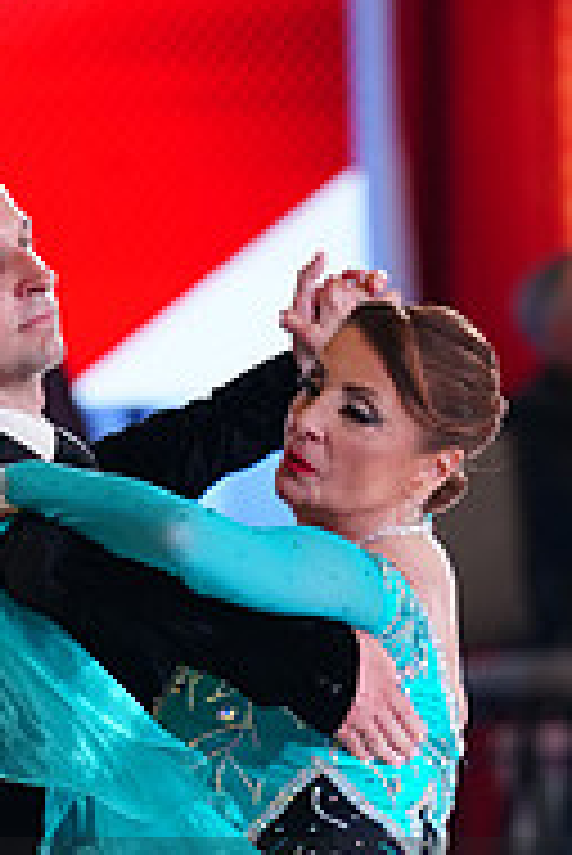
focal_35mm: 463
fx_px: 11014
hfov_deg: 3.0
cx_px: 254
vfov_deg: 4.4
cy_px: 990
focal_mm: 152
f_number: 2.8
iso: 1600
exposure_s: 1/320
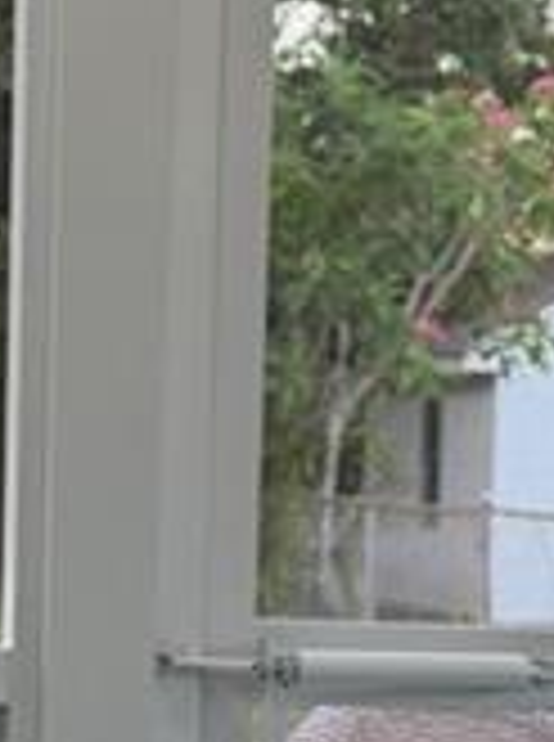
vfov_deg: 11.1
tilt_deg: -6.8
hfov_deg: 8.4
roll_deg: -2.7
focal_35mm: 175
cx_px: 586
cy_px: 881
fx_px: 3749
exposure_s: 1/191
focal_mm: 6.76
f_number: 1.78
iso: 100
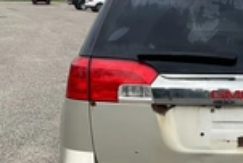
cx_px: 219
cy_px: 84
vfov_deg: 17.1
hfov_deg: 24.6
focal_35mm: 80
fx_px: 541
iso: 25
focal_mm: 3
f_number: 1.8
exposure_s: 1/804
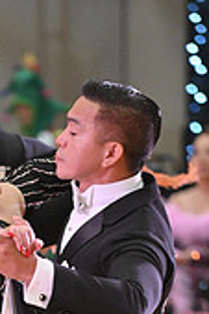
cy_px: 484
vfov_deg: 3.0
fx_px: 5959
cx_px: 6
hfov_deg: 2.0
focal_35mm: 683
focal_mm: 200
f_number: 4
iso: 3200
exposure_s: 1/400
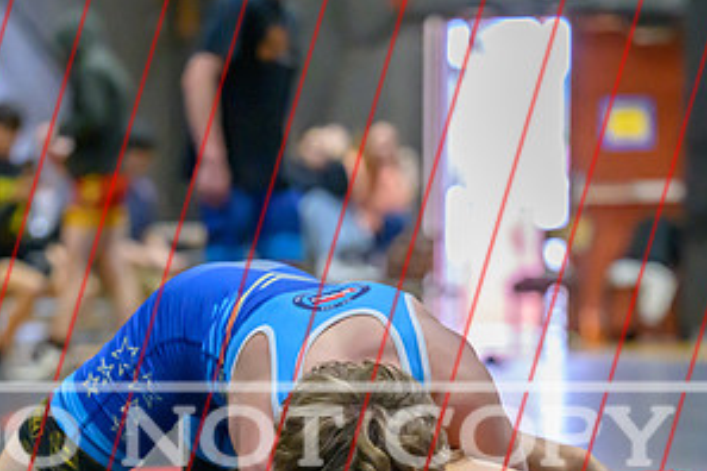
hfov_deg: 9.0
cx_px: 261
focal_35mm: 229
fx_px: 4497
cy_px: 518
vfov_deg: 6.0
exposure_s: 1/800
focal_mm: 100
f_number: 2.8
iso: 10000
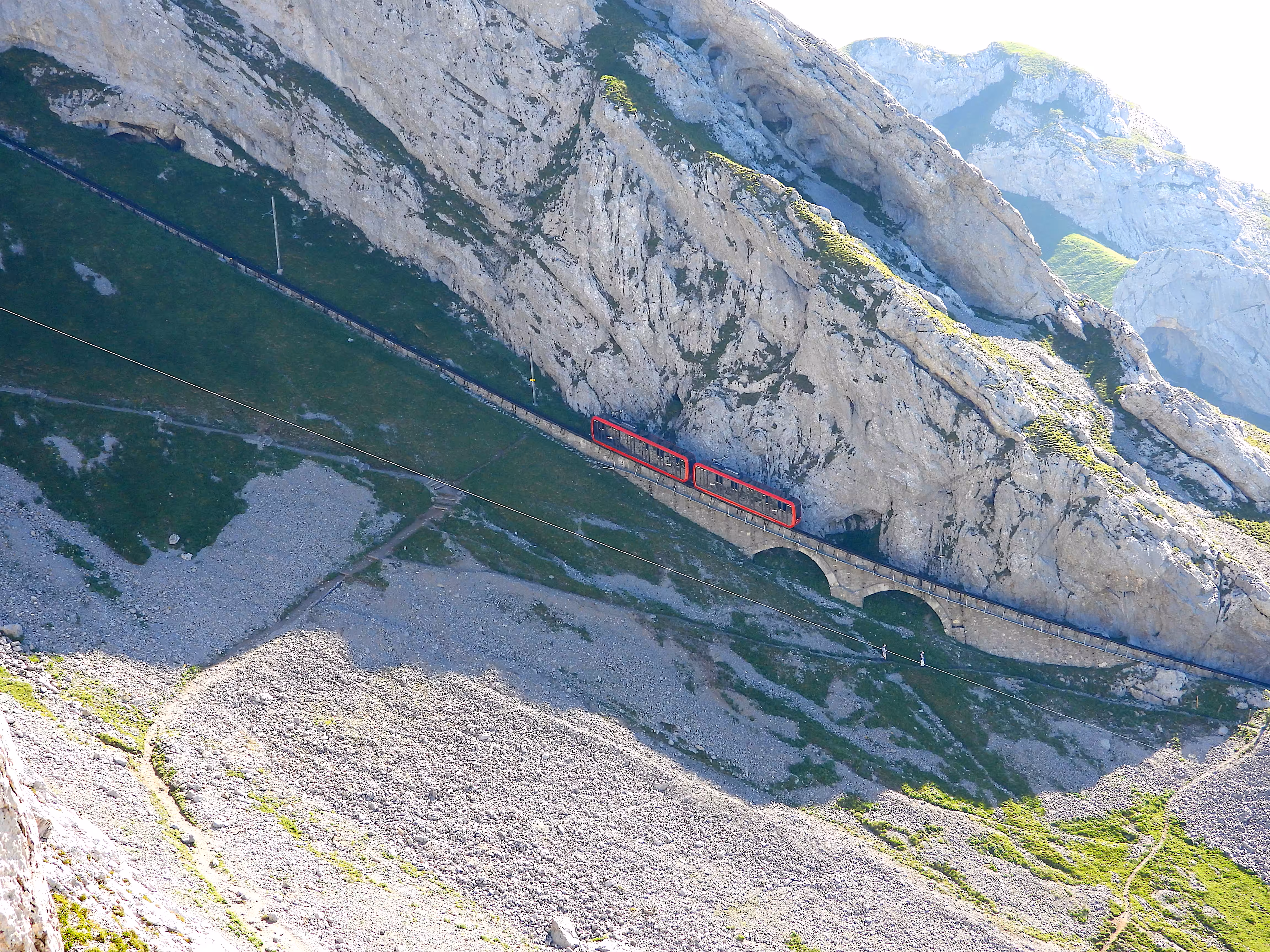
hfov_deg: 20.2
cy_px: 476
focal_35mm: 97
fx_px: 3559
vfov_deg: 15.2
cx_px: 635
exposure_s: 1/250
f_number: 3.5
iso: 100
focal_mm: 17.5
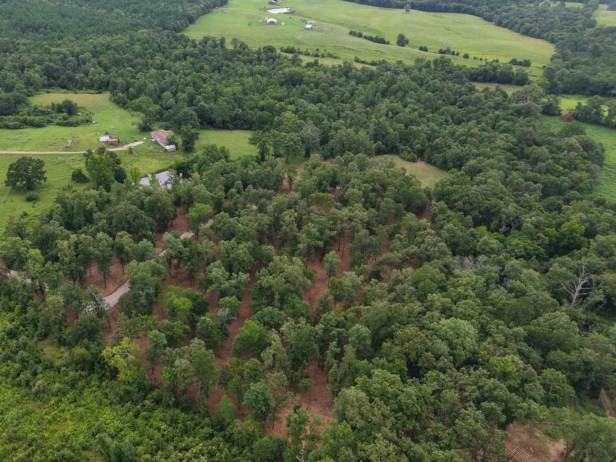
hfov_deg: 59.3
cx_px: 235
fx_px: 534
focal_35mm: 30
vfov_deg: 46.8
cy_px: 219
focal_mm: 8.67
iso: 220
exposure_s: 1/1250
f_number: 1.8
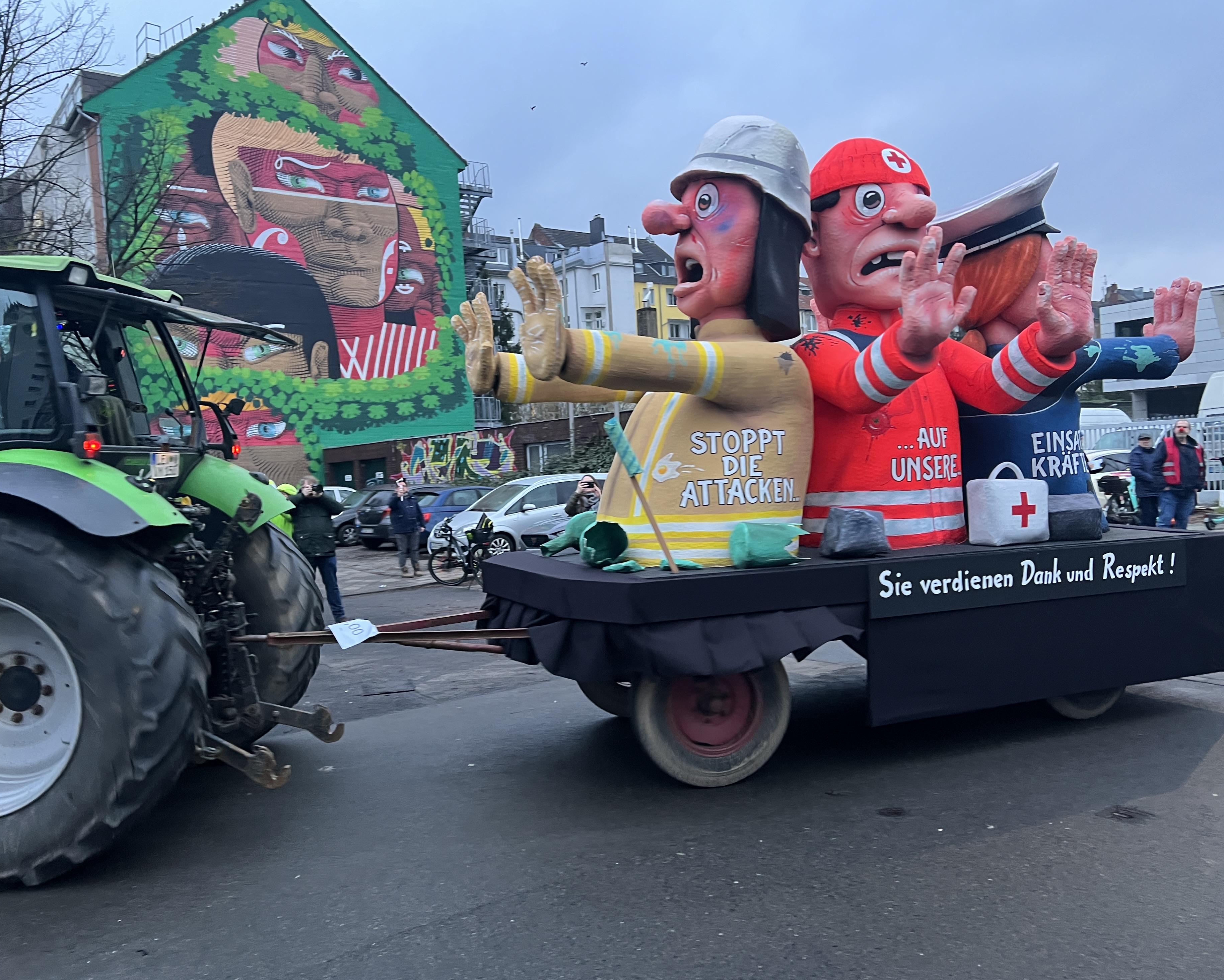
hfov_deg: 62.2
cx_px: 603
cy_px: 490
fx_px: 1014
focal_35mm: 28
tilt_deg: -2.4
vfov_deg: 51.5
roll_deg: +3.0
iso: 160
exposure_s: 1/60
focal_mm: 5.7
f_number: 1.5
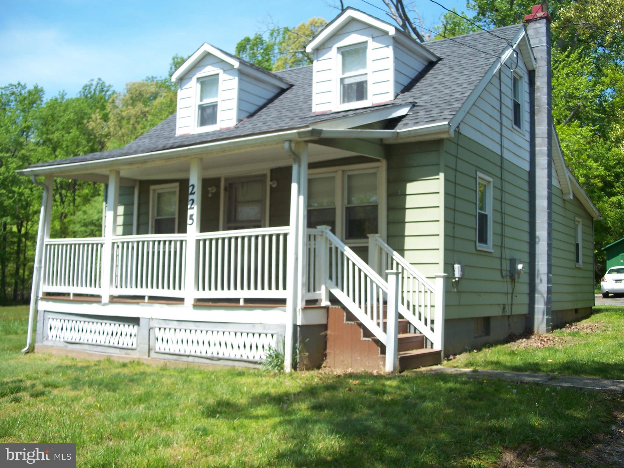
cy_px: 234
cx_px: 312
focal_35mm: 37
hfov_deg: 50.1
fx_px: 667
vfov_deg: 38.7
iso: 64
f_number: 2.8
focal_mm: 7.8
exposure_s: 1/500
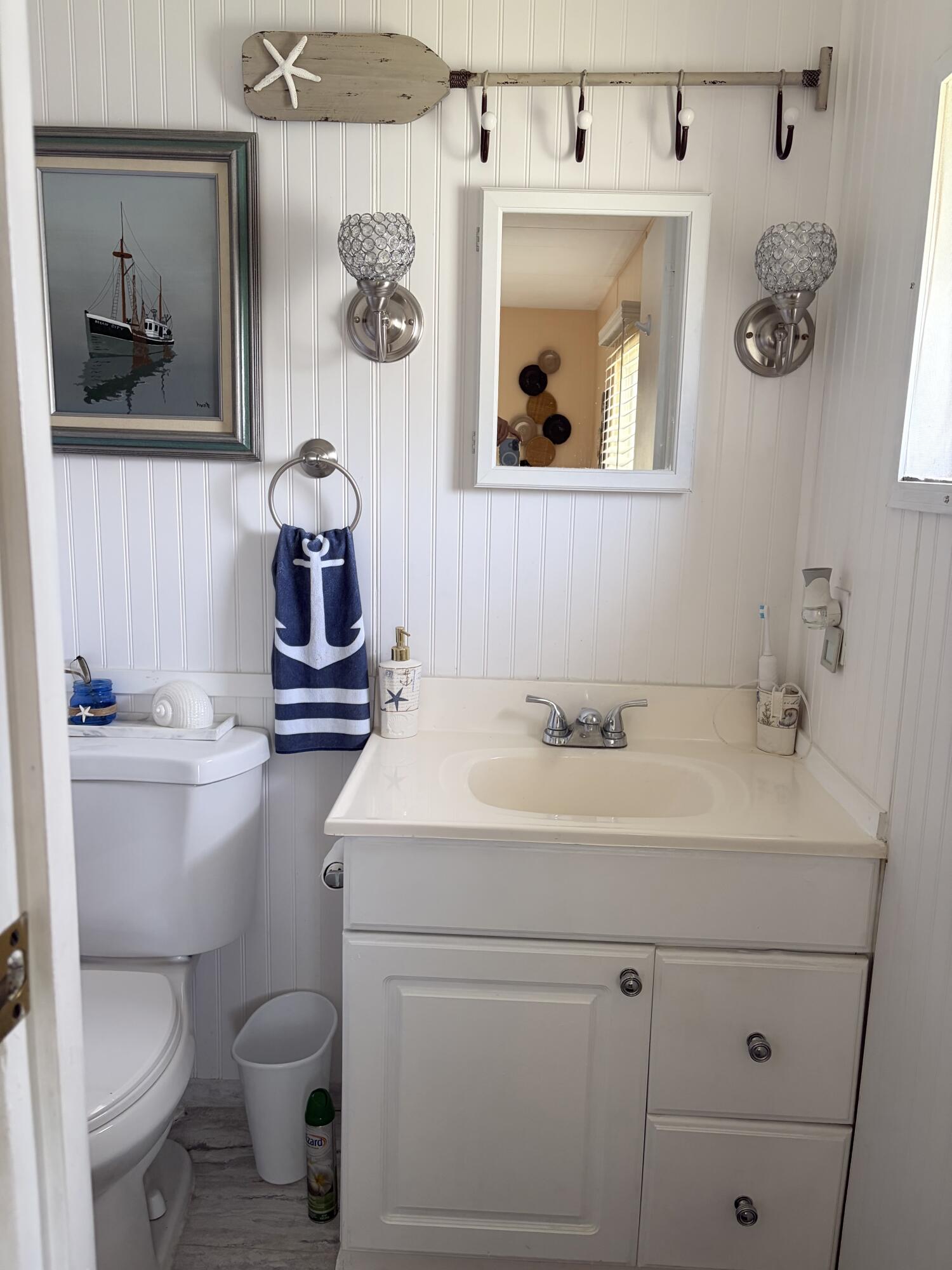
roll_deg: -1.2
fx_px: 953
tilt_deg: -10.3
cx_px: 476
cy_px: 635
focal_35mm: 26
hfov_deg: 53.1
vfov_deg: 67.3
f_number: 1.6
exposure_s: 1/72
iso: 125
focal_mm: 5.96
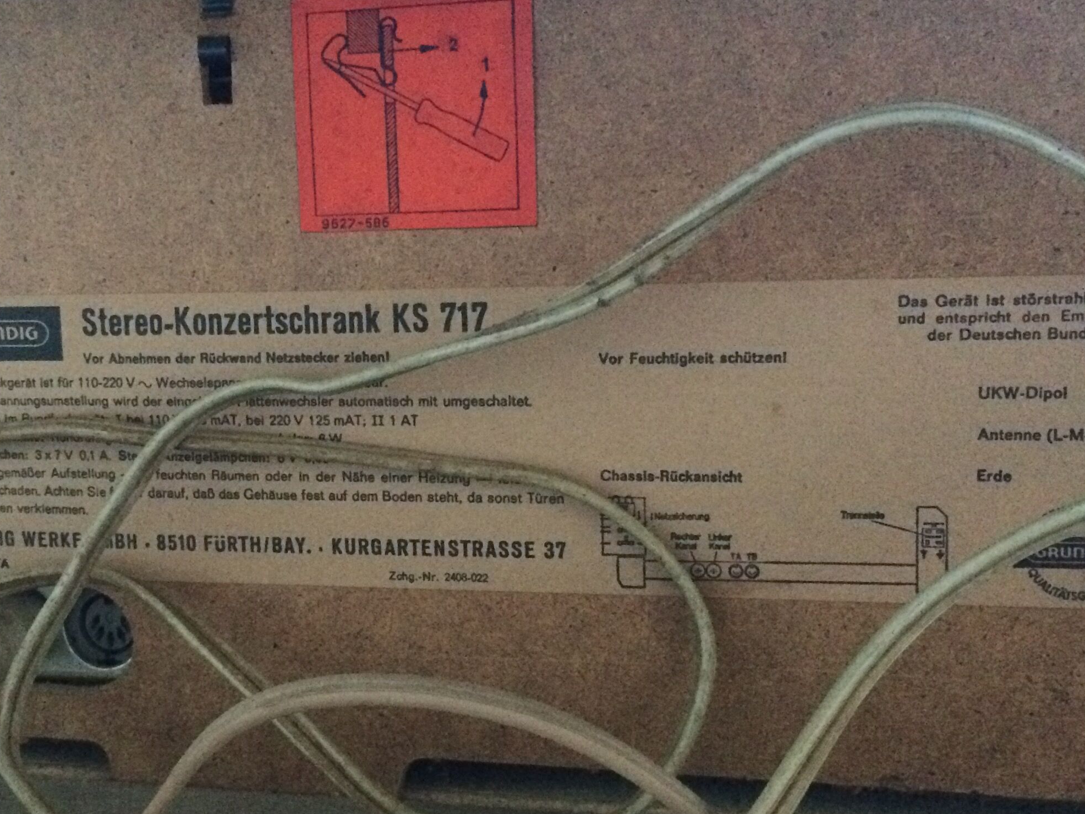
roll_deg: +0.4
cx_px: 406
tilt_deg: -4.1
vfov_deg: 30.3
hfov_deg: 39.4
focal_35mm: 48
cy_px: 426
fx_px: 1505
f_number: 2.2
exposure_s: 1/17
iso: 640
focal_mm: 4.15
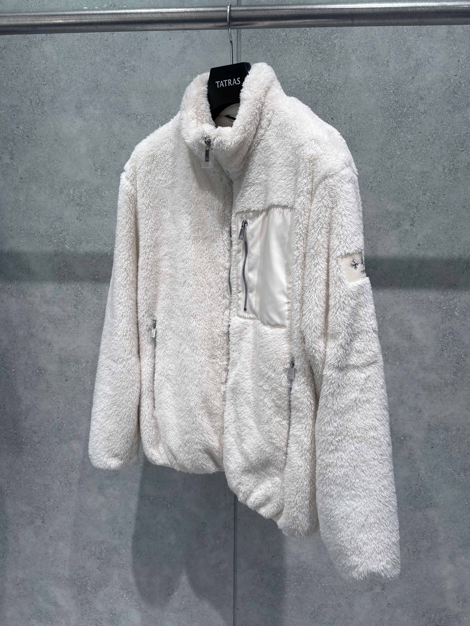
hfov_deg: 51.4
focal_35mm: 27
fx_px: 489
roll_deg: +0.6
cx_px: 238
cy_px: 324
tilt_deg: -12.0
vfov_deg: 65.3
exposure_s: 1/189
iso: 40
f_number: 1.6
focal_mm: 5.96
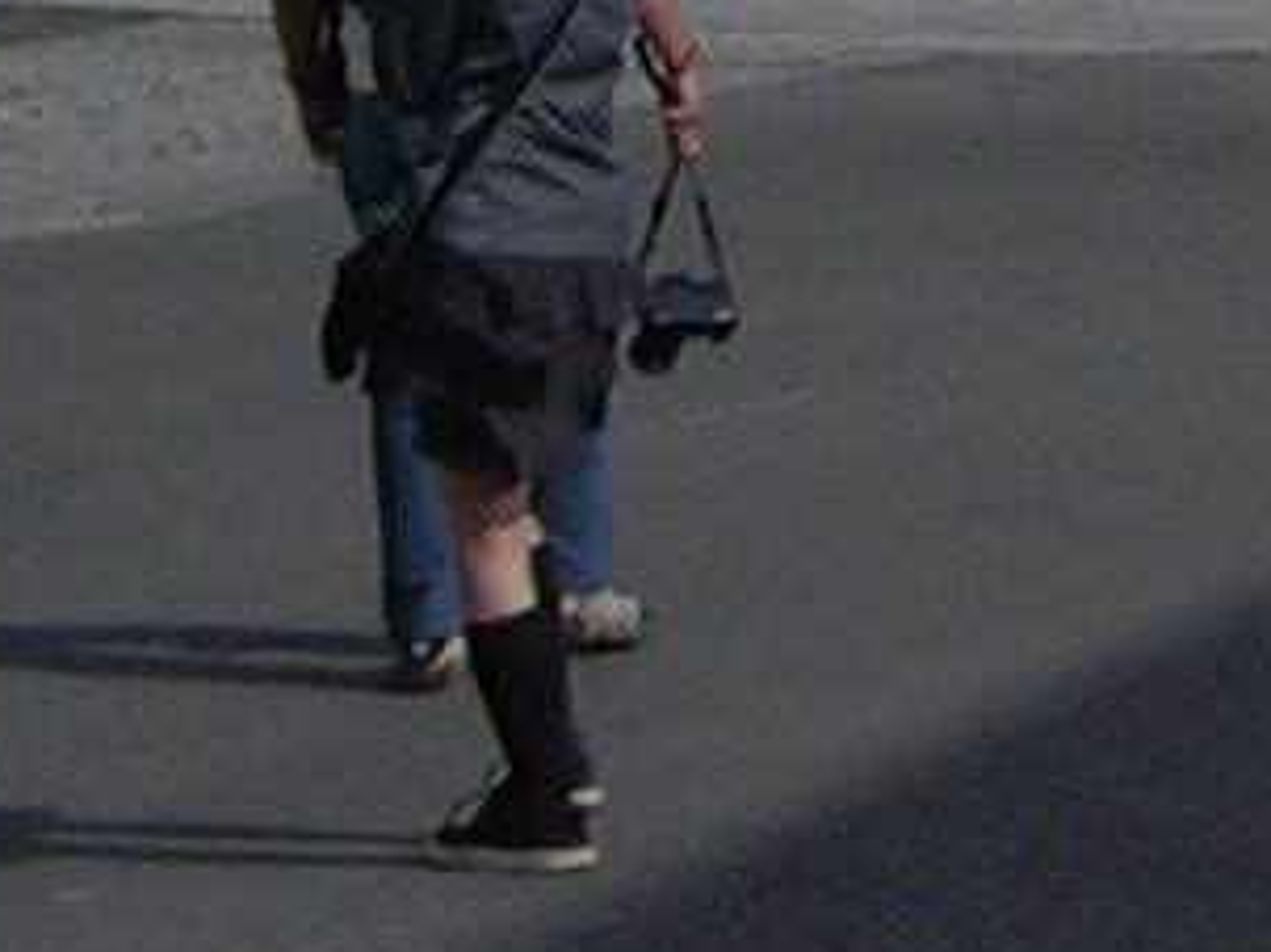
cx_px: 3163
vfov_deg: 7.6
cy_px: -1107
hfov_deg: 9.4
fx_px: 6790
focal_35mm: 185
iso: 100
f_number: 8
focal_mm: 5.4
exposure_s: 1/449
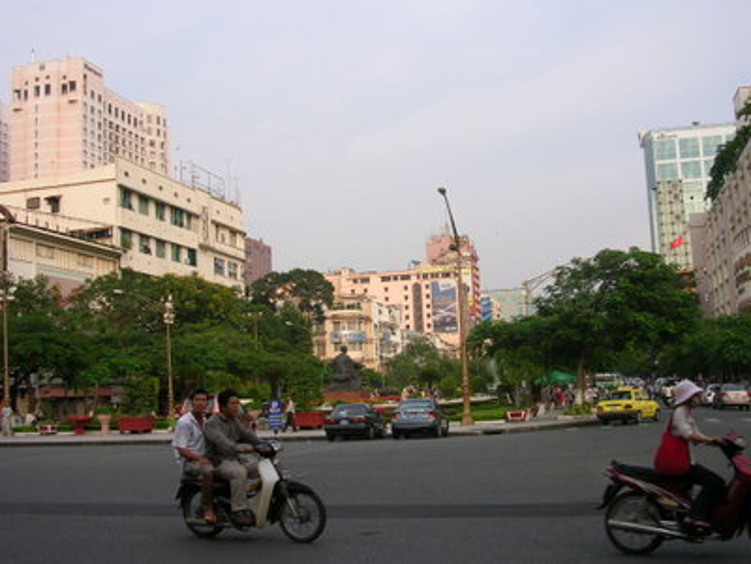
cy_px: 282
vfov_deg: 33.6
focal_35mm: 43
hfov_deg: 43.9
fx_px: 933
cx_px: 376
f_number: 3
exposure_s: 1/371
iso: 50
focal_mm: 6.6
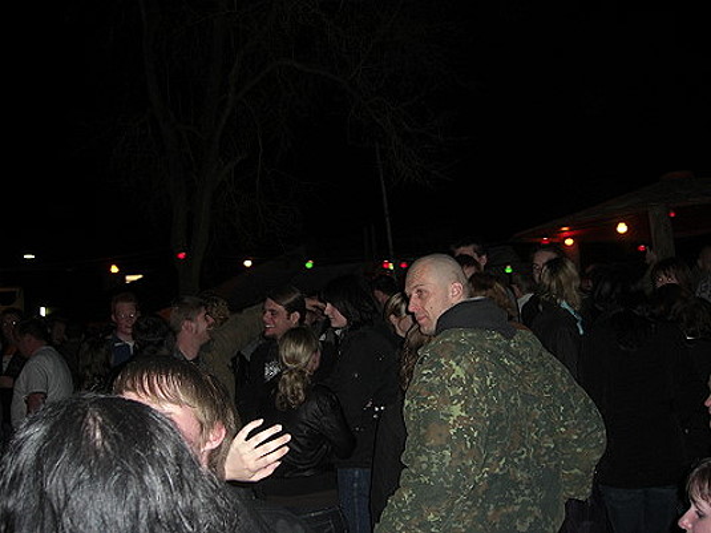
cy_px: 266
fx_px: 780
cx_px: 356
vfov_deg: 37.7
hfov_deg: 49.0
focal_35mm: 38
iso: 200
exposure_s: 1/60
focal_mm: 7.9
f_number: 2.8
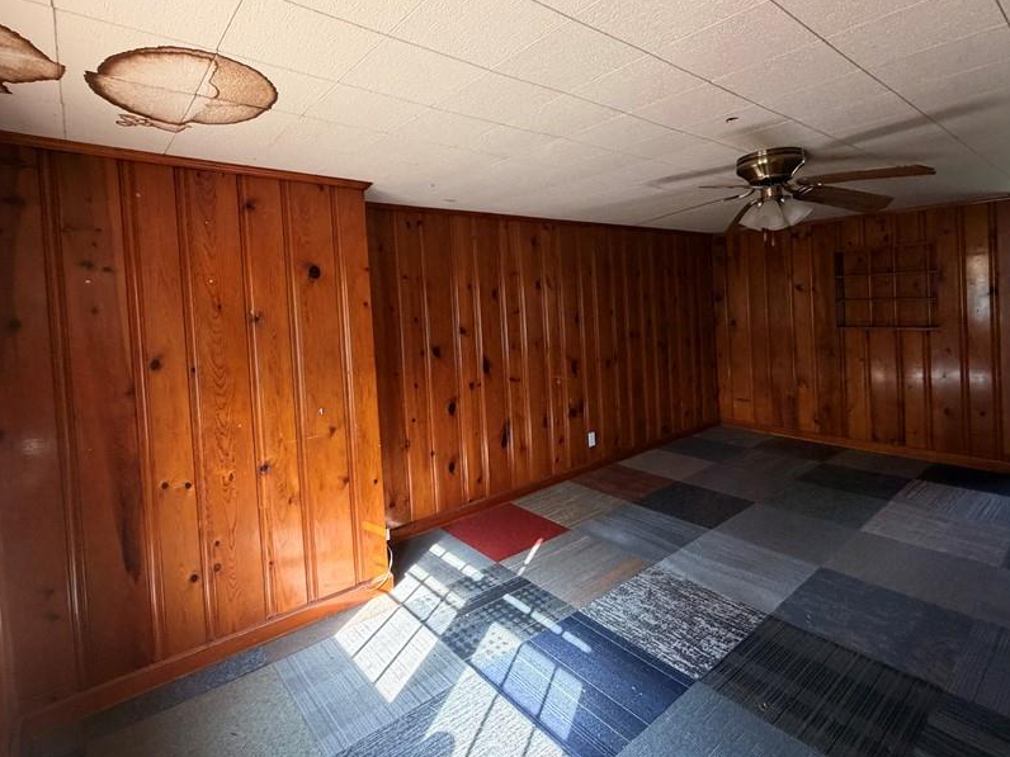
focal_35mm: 18
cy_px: 317
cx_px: 500
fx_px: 525
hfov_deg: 87.8
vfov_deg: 71.1
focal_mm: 2.22
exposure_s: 1/121
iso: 320
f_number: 2.2
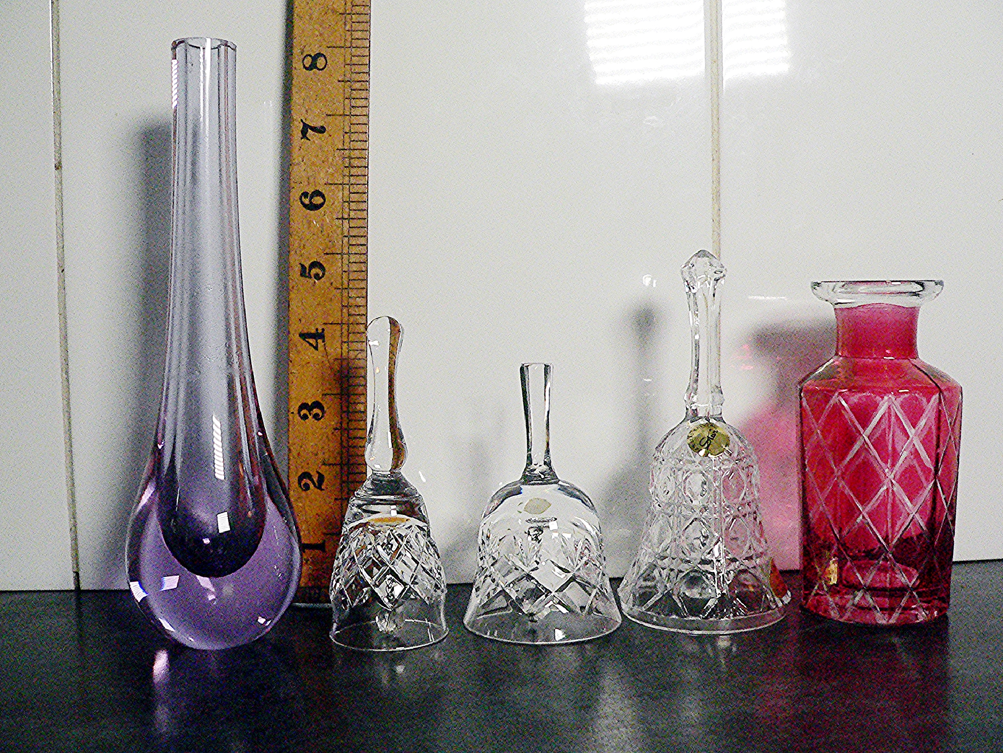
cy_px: 376
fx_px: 1043
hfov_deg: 51.4
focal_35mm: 36
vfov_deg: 39.7
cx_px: 502
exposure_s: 1/125
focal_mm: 6
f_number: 2.8
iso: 400
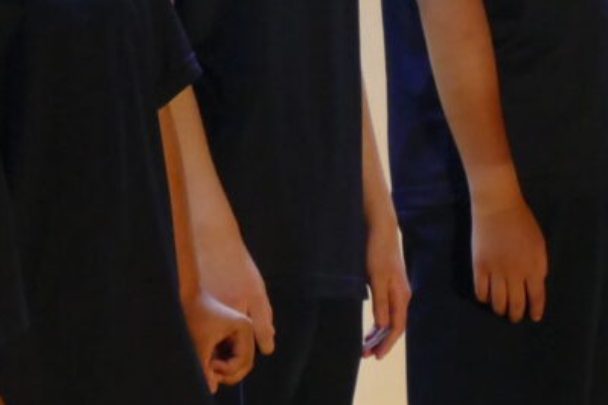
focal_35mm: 460
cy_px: 58
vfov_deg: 3.0
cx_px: 341
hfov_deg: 4.5
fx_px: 7768
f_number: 3.8
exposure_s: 1/60
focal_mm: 37.13
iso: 1600
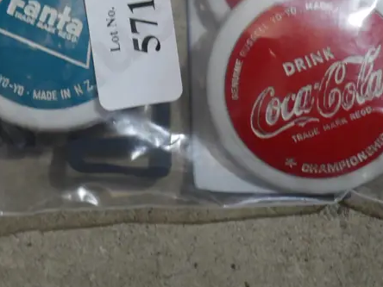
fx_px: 1582
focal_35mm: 143
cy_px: 45
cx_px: 123
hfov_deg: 13.8
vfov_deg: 10.3
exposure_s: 1/80
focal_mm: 31
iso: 640
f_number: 5.4
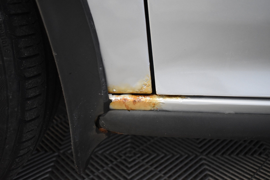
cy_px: 90
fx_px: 270
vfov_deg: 36.9
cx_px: 135
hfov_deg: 53.1
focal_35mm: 36
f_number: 4
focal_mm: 24
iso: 2800
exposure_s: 1/60
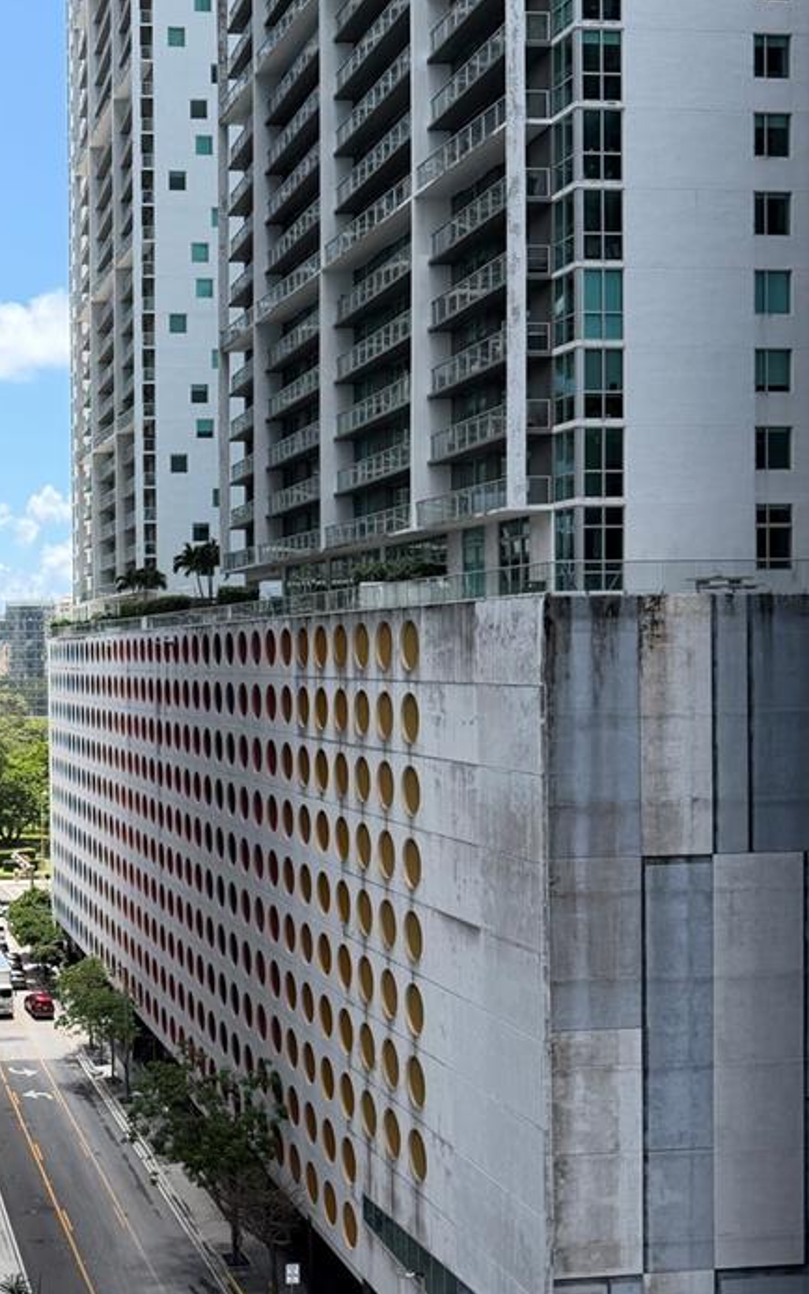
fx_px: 1552
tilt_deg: -1.7
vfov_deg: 45.2
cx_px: 13
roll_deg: +1.0
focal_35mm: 44
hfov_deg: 27.6
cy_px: 697
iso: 100
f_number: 1.78
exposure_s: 1/2801
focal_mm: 6.76
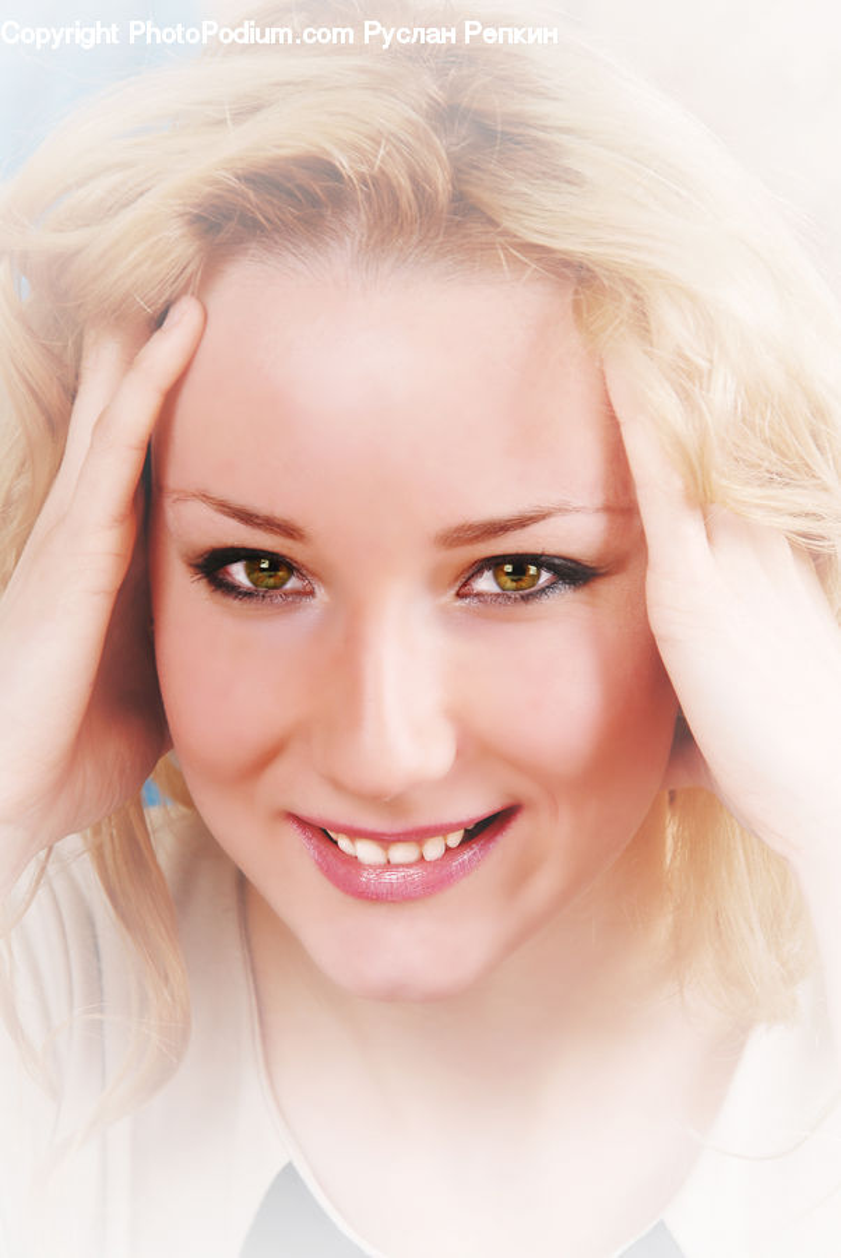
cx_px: 420
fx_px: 9439
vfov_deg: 7.6
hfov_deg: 5.1
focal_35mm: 270
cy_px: 629
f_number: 7.1
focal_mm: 180
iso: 125
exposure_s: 1/80
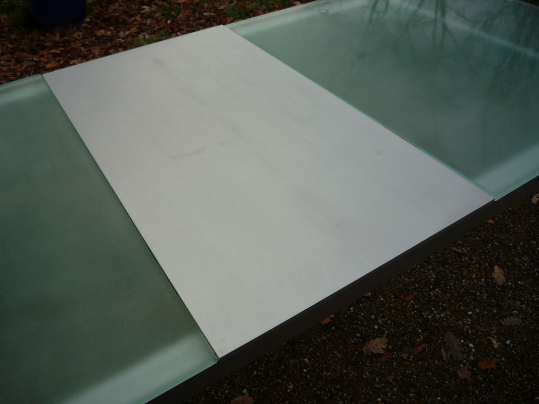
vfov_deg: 46.8
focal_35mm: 30
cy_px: 202
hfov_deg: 60.0
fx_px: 467
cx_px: 270
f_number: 4
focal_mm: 5.2
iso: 100
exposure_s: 1/400
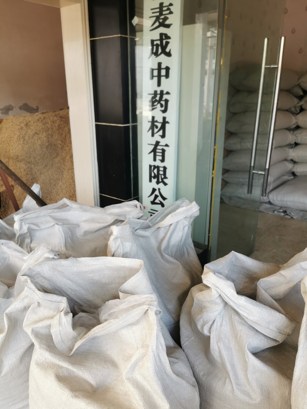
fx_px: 319
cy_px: 204
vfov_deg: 65.3
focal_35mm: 27
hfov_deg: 51.3
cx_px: 154
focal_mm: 5.56
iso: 80
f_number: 1.6
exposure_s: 1/100
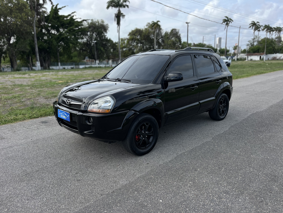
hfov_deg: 67.3
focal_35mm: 26
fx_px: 213
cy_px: 106
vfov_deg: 53.1
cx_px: 142
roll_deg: +2.4
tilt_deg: -12.0
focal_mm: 5.1
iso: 50
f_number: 1.6
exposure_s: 1/1776
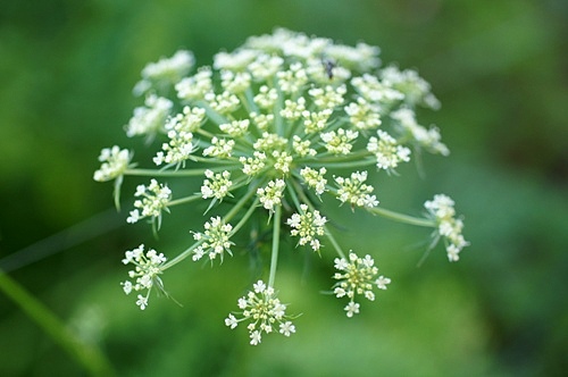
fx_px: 1182
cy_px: 188
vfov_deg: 18.1
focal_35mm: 75
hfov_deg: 27.0
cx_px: 284
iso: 100
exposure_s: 1/80
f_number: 3.2
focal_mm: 50
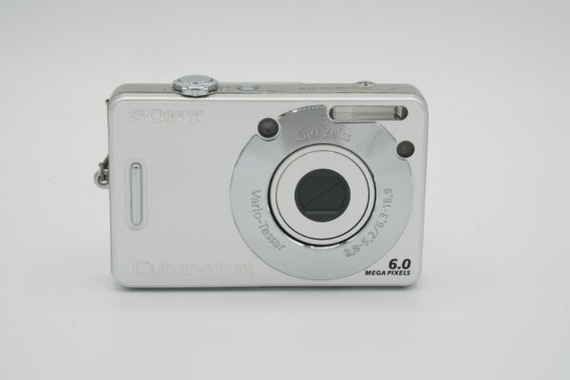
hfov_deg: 21.2
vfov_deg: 14.3
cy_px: 190
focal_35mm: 96
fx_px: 1520
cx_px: 285
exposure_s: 1/100
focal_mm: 64
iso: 250
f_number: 14
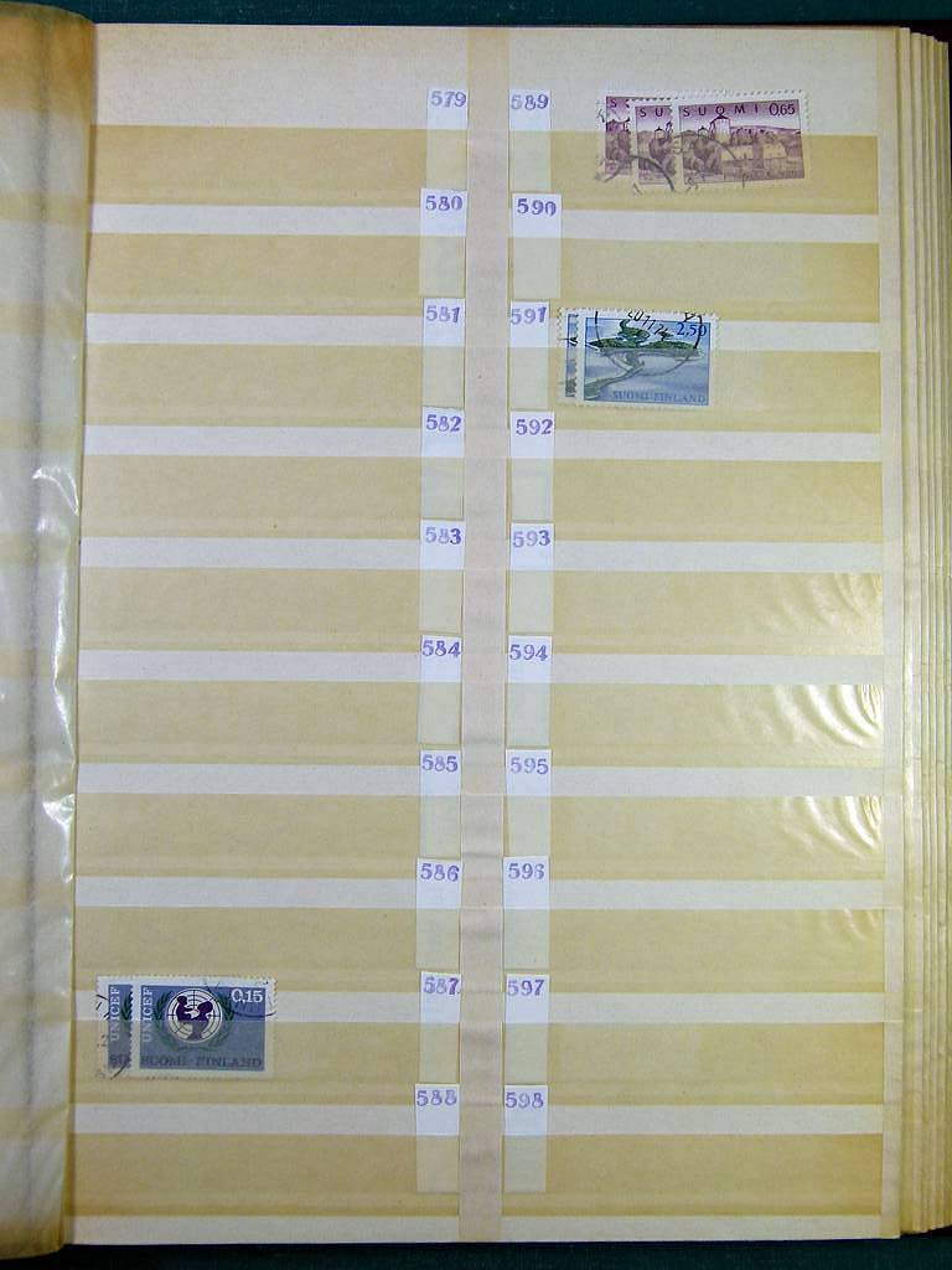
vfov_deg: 52.6
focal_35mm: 35
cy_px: 635
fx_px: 1283
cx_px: 476
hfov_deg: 40.7
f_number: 4
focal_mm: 6.3
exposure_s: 1/160
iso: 100
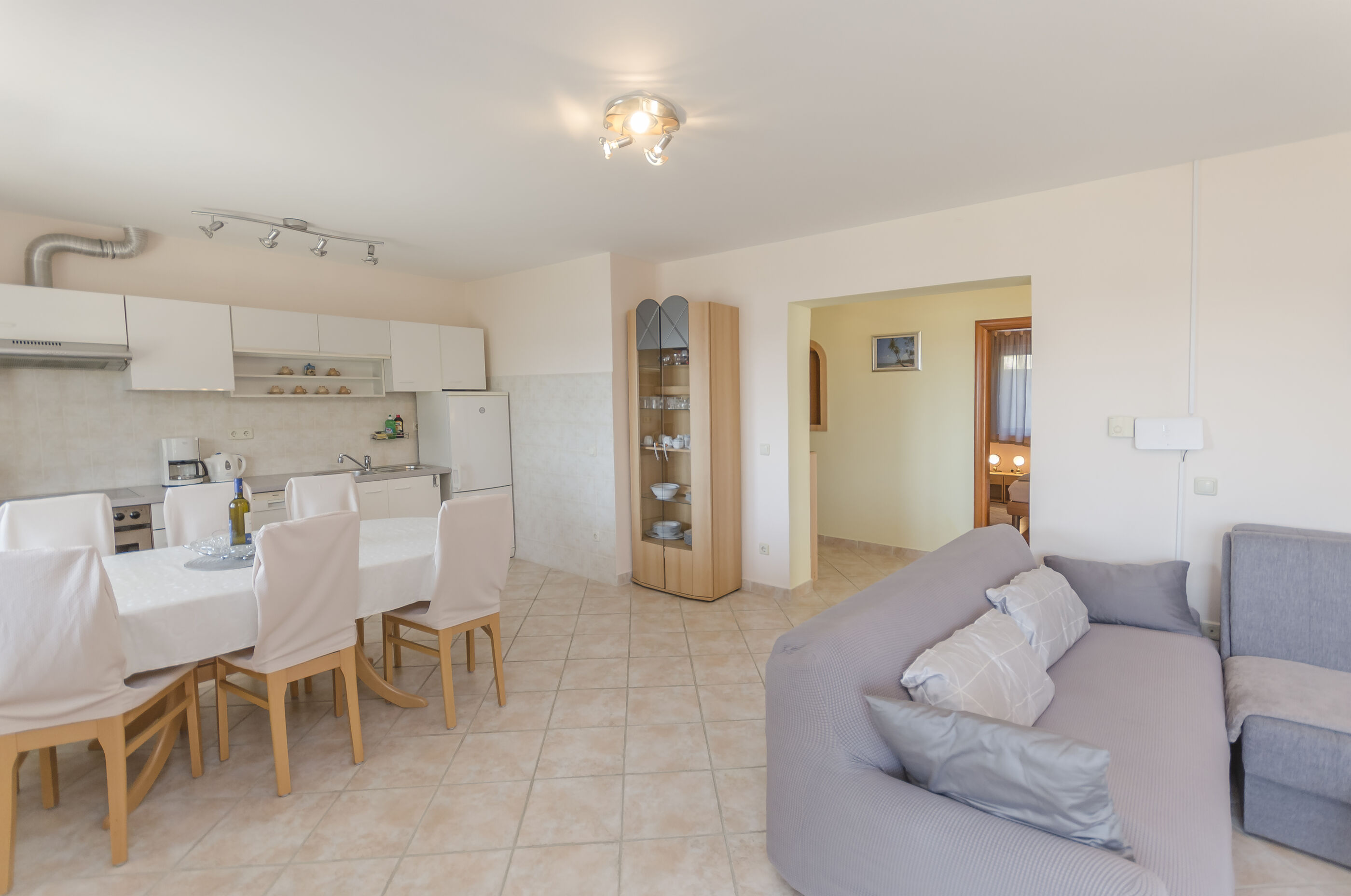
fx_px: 562
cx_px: 676
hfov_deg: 100.5
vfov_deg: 77.1
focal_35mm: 15
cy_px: 448
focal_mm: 10
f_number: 4.5
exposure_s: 1/80
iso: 200
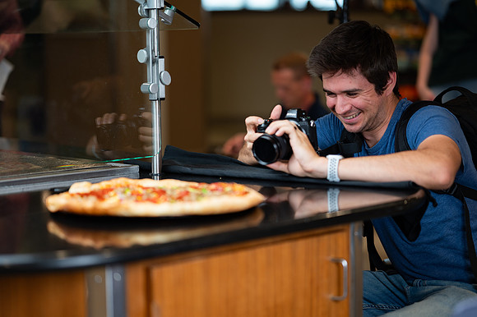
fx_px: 1126
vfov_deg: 16.1
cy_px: 158
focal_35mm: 85
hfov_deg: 23.9
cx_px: 238
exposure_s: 1/200
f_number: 1.8
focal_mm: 85
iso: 100
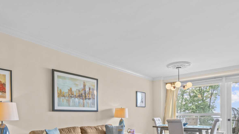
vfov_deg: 44.3
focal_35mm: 24
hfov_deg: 76.0
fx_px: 152
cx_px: 133
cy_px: 116
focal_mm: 14
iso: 1000
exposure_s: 1/3
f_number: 9.5
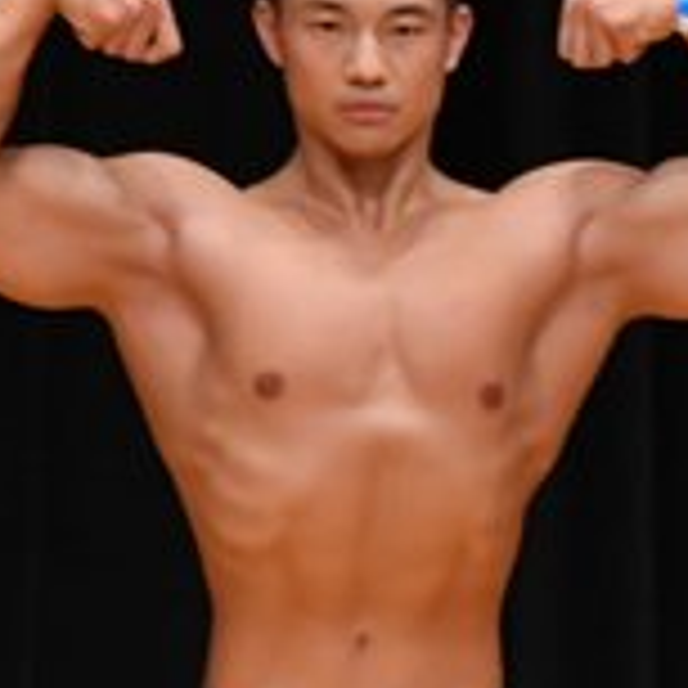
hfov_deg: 1.5
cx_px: 1401
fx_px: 26084
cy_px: 742
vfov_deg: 1.5
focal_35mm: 1160
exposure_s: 1/400
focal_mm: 180
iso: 3200
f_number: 5.6
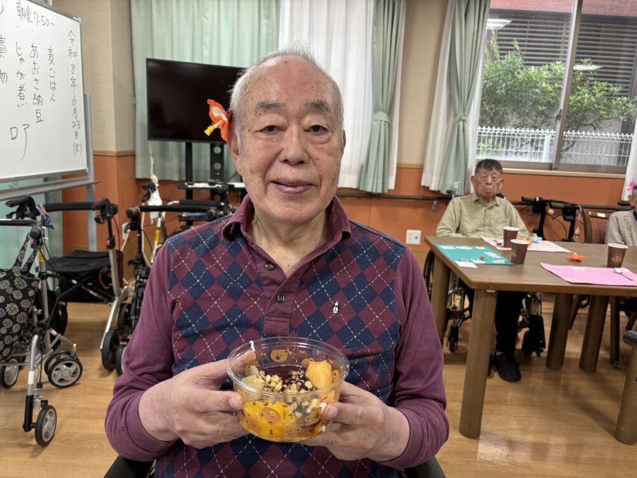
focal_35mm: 26
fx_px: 478
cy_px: 239
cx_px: 318
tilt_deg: -10.9
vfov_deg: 53.1
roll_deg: -2.5
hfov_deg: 67.3
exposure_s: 1/86
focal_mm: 5.96
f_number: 1.6
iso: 125
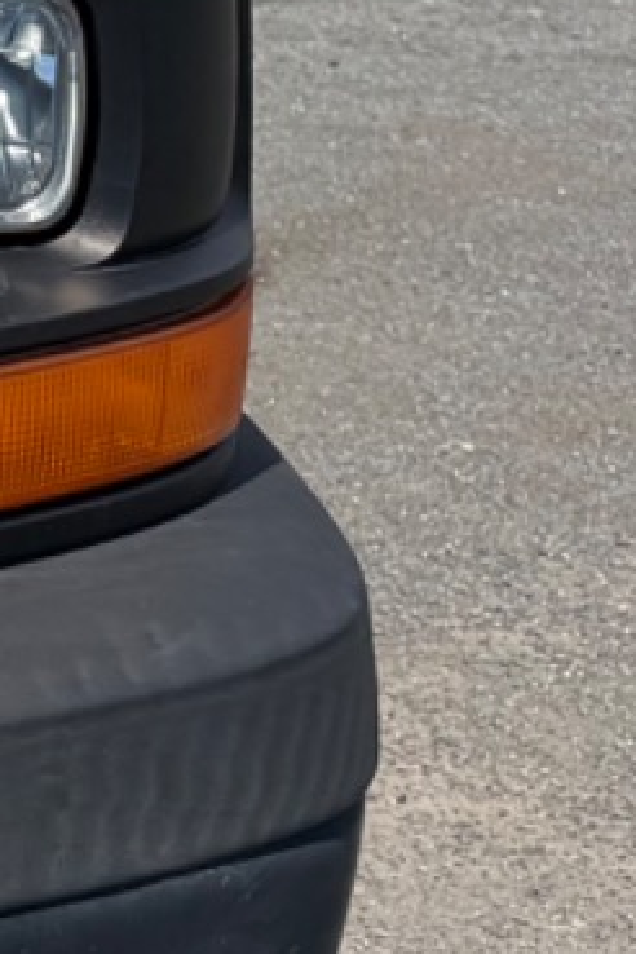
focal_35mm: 130
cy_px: -110
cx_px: -1322
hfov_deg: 8.6
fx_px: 3445
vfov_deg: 15.3
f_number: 1.78
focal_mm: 6.76
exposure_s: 1/8130
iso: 80
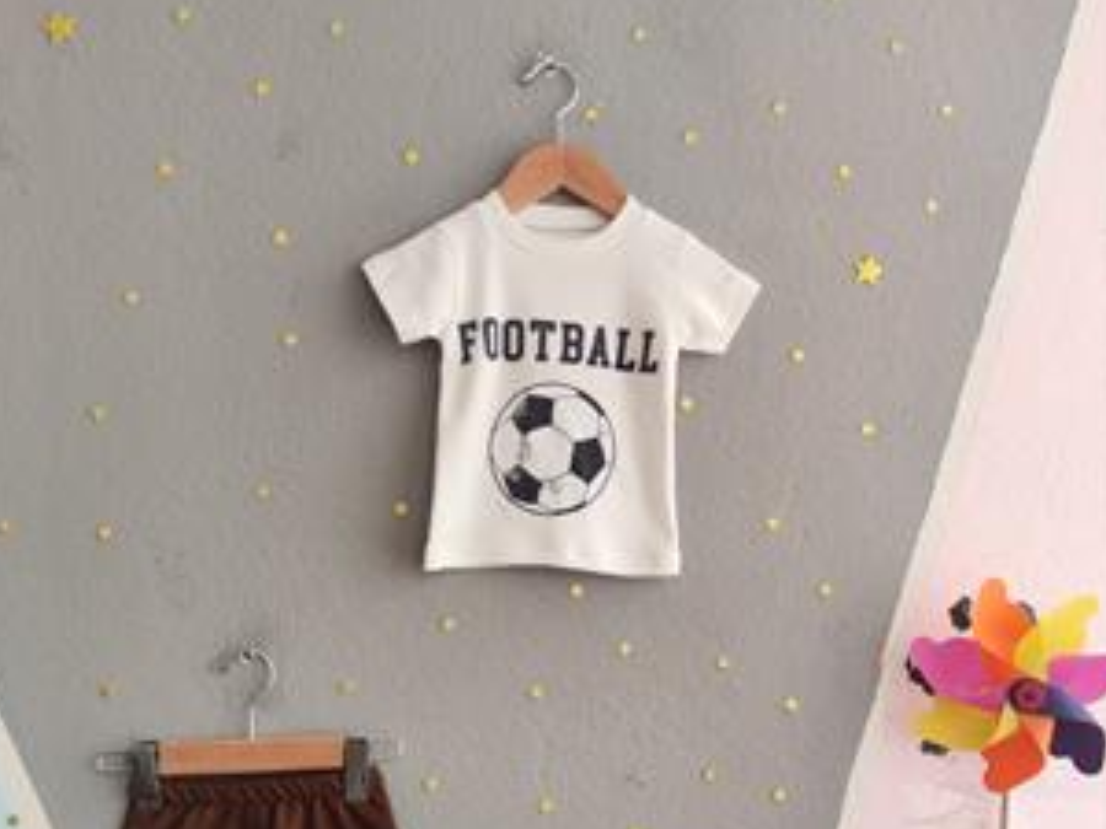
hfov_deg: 55.4
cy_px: 573
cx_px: 549
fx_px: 1054
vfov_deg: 42.2
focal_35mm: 33
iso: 235
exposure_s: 1/82.9
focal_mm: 5.59
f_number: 1.88
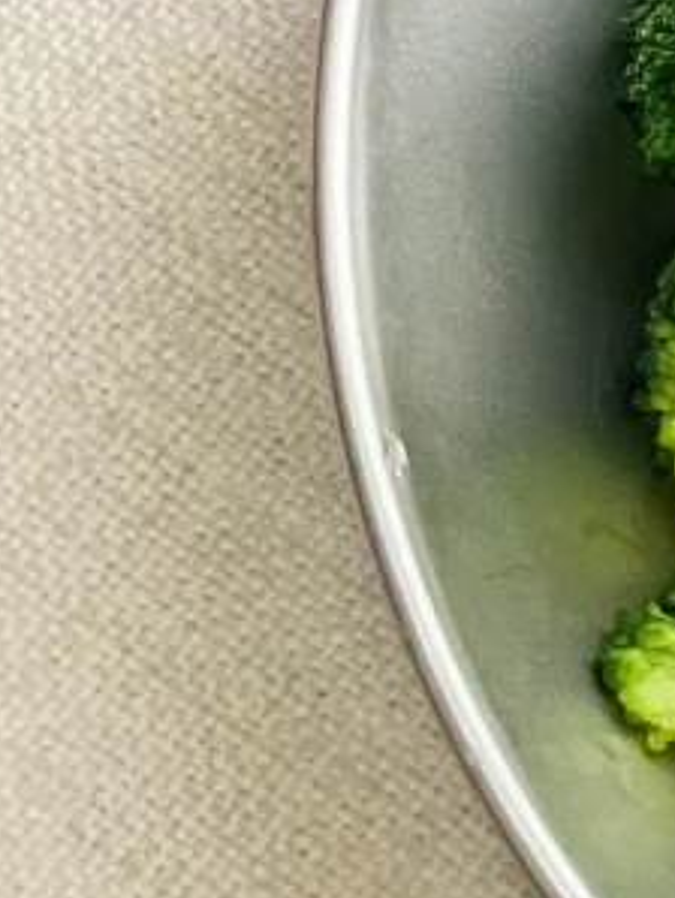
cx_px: 1579
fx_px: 6517
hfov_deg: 5.7
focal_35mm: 251
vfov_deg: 7.5
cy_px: -1043
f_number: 2
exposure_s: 1/60
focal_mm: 6
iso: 250
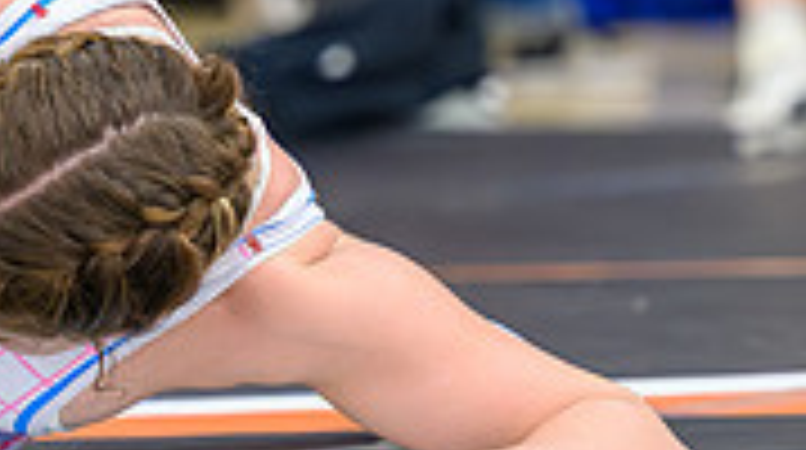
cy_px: 235
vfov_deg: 1.8
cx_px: 7
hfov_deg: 3.3
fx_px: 13997
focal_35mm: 656
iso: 3200
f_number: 2.8
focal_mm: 145
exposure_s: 1/800
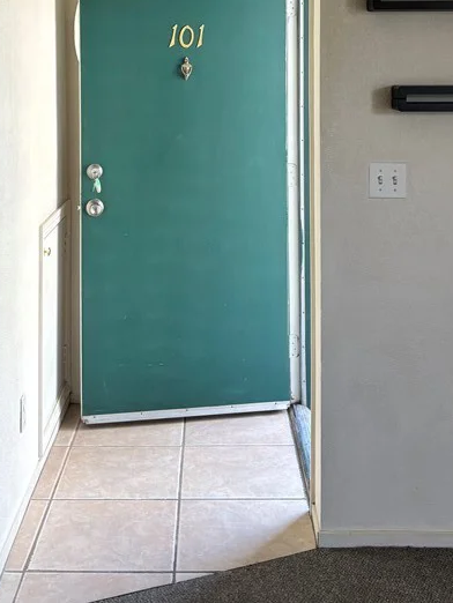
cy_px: 81
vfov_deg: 35.6
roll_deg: -1.9
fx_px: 889
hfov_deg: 28.6
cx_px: 205
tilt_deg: -1.7
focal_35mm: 51
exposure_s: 1/60
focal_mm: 5.96
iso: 100
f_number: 1.6
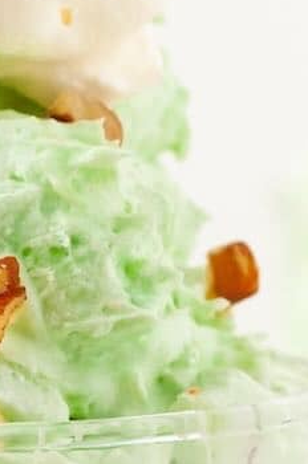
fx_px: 5991
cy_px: 520
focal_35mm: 465
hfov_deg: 2.9
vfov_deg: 4.4
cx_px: -102
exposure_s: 1/125
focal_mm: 60
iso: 200
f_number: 9
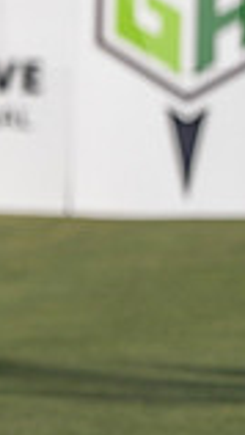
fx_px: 6980
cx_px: -453
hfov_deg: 2.0
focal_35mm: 605
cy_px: 22
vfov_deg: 3.6
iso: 160
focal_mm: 125
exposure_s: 1/4000
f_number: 2.8
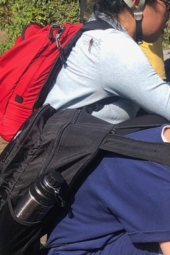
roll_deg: +8.6
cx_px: 224
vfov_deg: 20.4
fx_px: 652
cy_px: 326
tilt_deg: -20.2
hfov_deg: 14.2
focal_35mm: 92
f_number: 1.8
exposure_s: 1/1021
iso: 20
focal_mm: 3.99
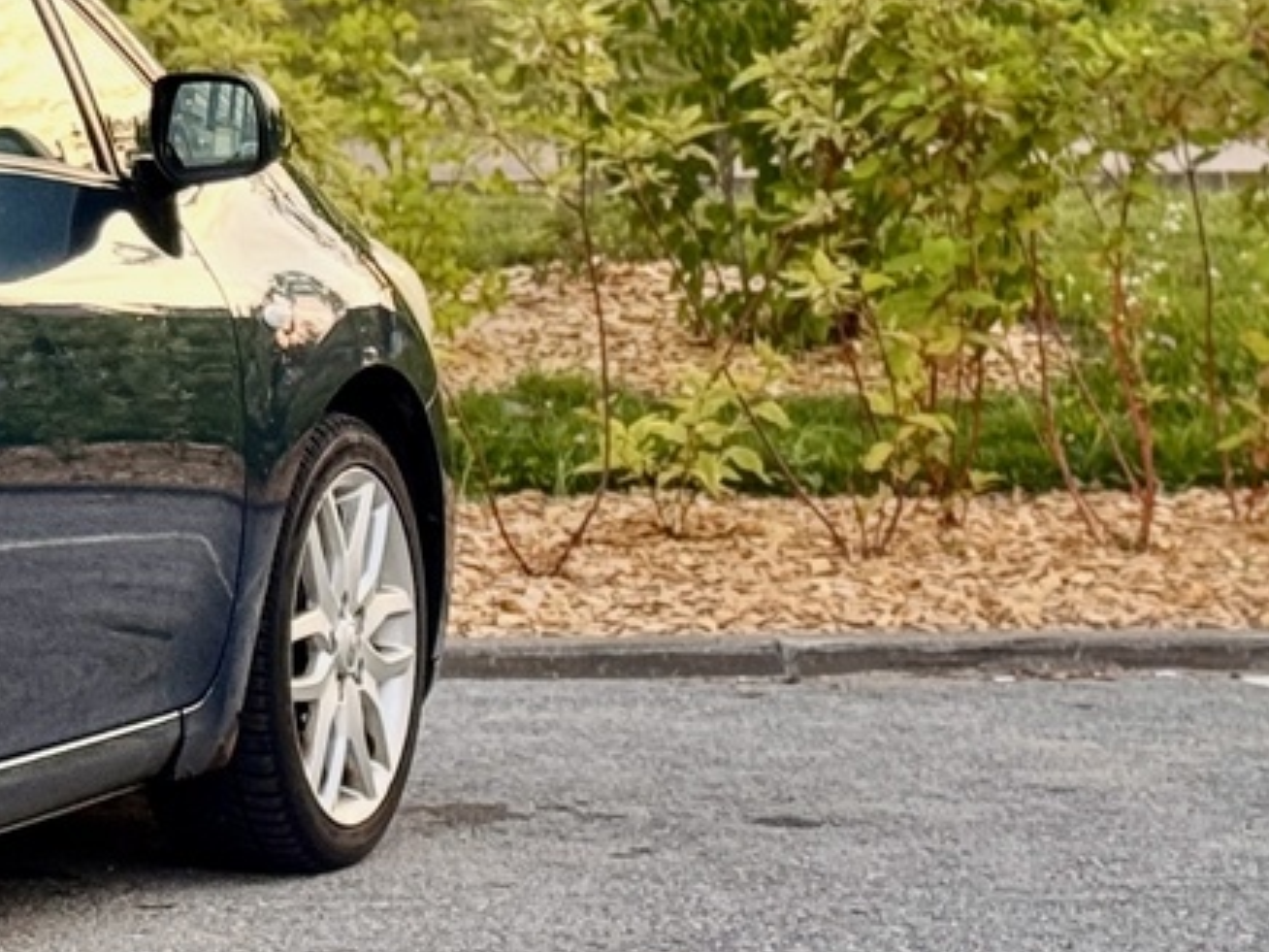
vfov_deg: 8.4
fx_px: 6452
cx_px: -896
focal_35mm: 176
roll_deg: +0.3
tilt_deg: -3.9
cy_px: 361
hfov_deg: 10.6
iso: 125
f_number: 1.78
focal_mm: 6.76
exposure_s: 1/60
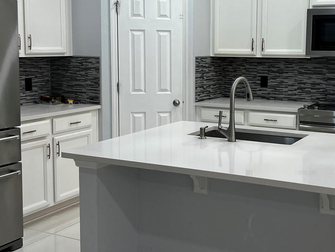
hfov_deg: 37.1
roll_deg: -0.4
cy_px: 93
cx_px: 221
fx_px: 494
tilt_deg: -5.1
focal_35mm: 51
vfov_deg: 28.4
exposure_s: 1/120
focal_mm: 5.7
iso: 80
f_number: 1.5
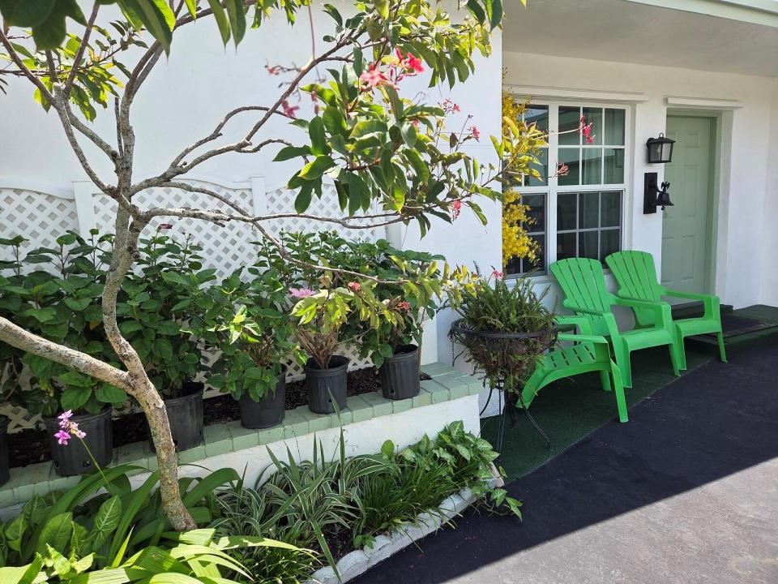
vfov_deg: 58.9
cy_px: 292
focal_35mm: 23
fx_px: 517
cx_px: 389
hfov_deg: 73.9
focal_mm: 5.4
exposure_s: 1/1076
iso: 80
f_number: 1.8
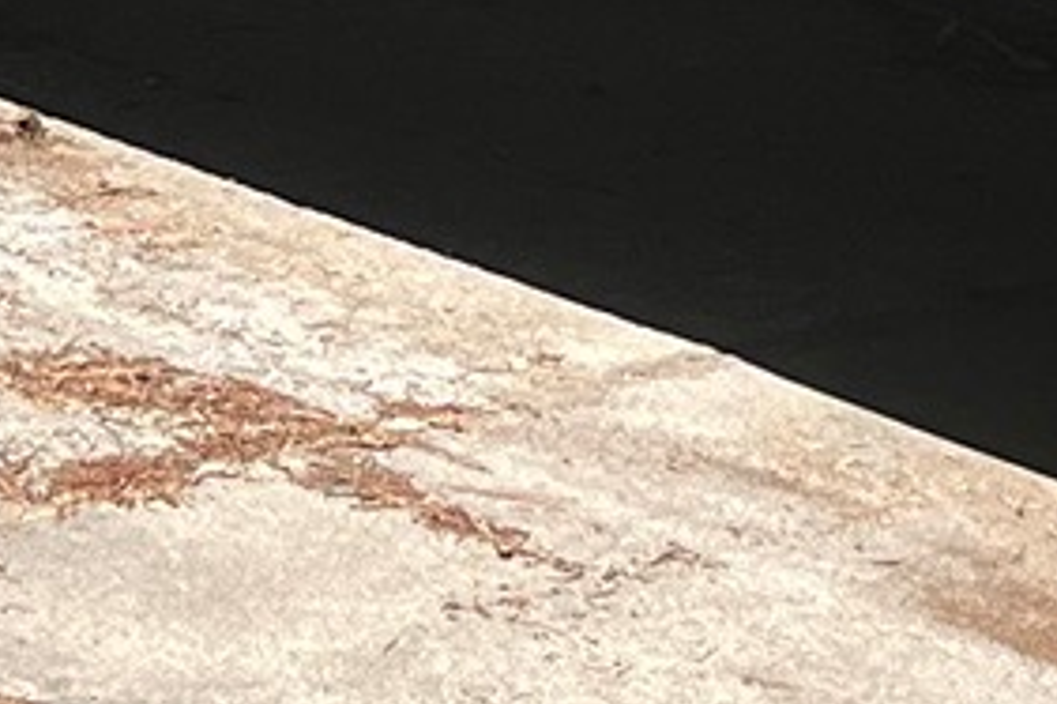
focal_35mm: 197
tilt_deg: +4.0
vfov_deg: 6.2
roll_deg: -5.6
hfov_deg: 10.4
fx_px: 5781
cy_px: -1615
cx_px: 816
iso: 50
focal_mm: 5.1
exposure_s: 1/2410
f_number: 1.6
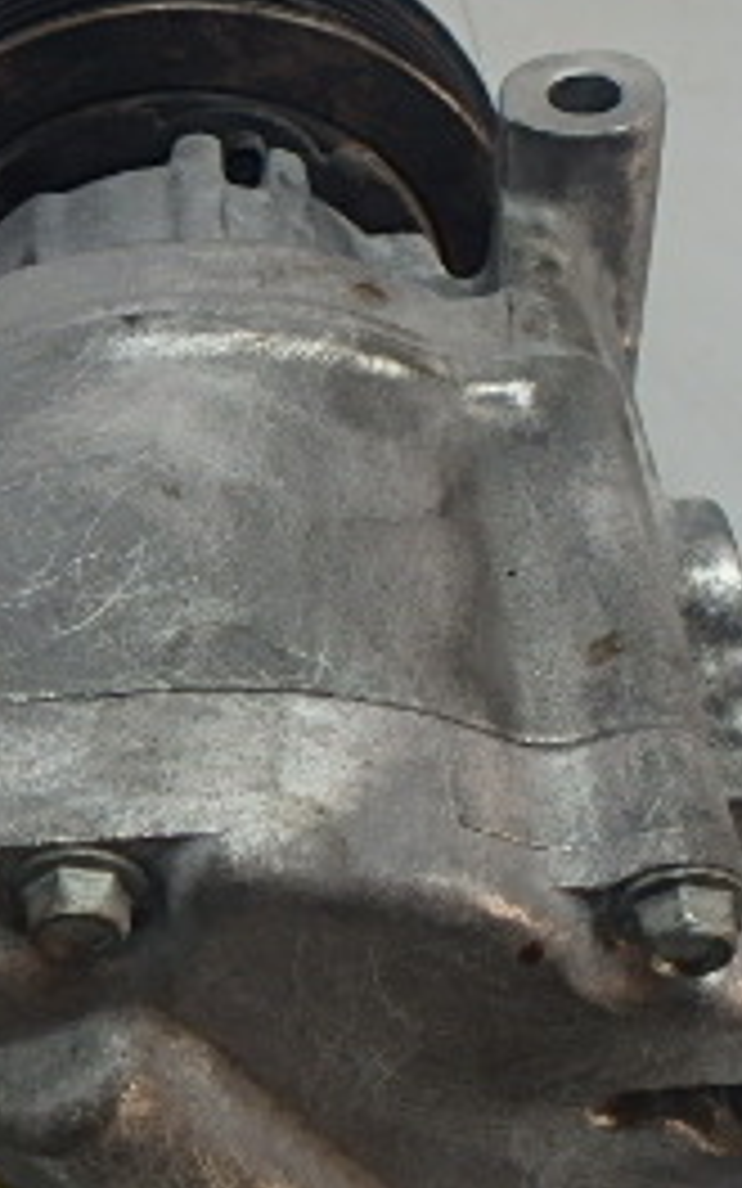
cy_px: 616
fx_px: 1747
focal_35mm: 54
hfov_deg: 23.5
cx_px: 112
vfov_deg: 37.5
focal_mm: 3.7
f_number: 3.5
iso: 200
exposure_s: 1/50
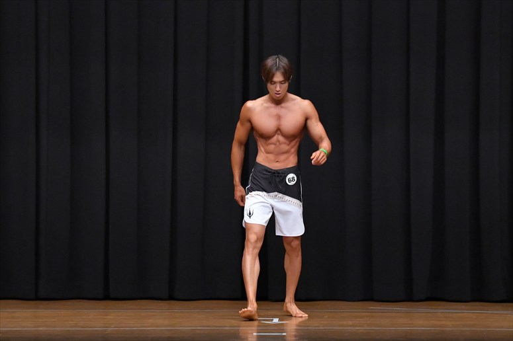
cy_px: 170
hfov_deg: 9.5
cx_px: 256
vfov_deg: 6.3
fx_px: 3091
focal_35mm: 217
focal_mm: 145
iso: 8000
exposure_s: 1/400
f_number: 5.6
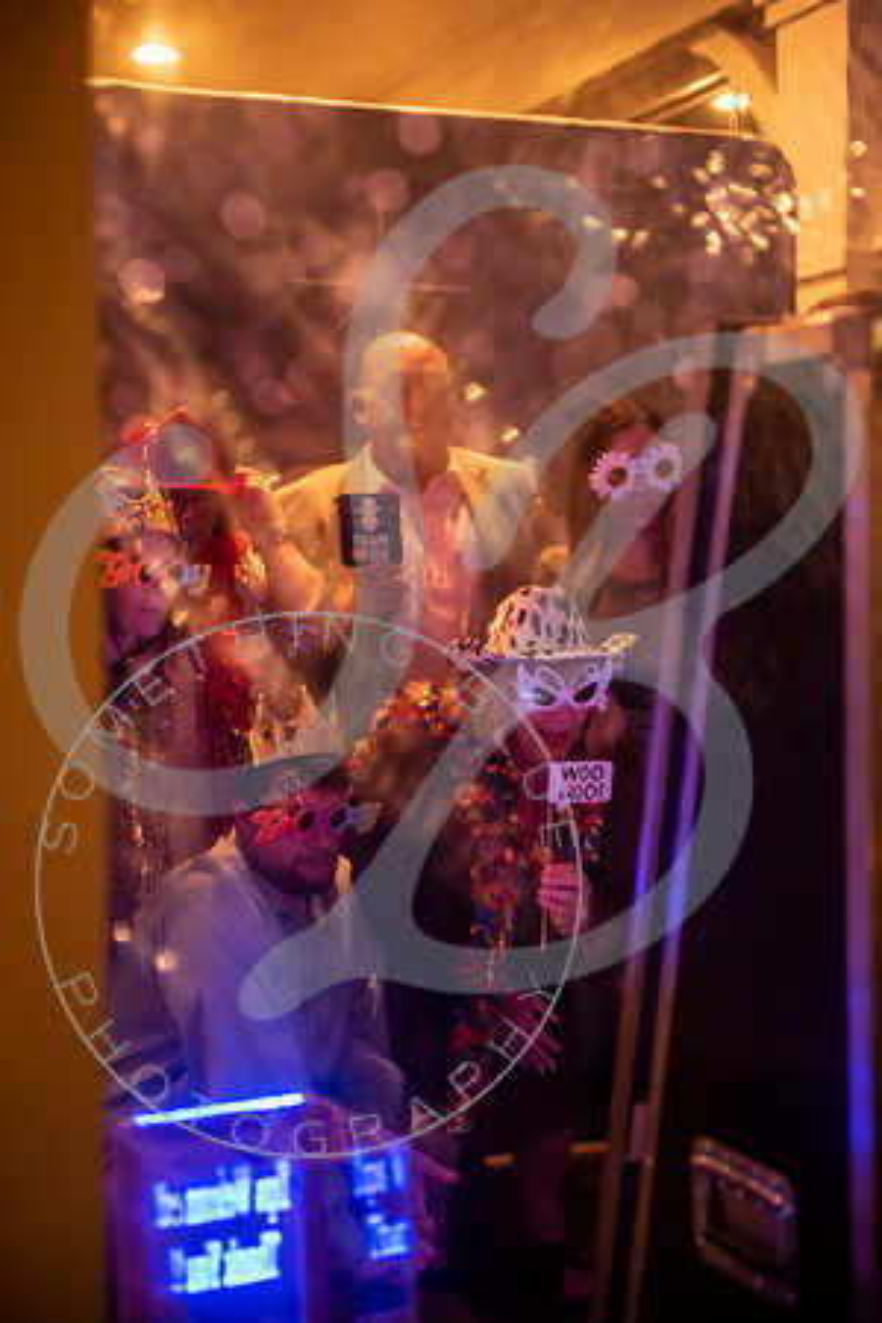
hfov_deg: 24.6
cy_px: 662
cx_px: 441
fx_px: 2021
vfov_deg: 36.2
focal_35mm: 55
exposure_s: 1/125
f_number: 2.8
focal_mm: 55
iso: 3200
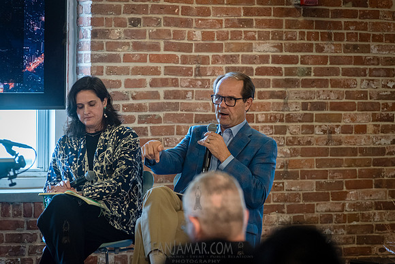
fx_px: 2397
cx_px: 233
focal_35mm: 218
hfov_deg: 9.4
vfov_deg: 6.3
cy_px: 123
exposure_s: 1/200
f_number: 5.6
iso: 2500
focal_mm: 185
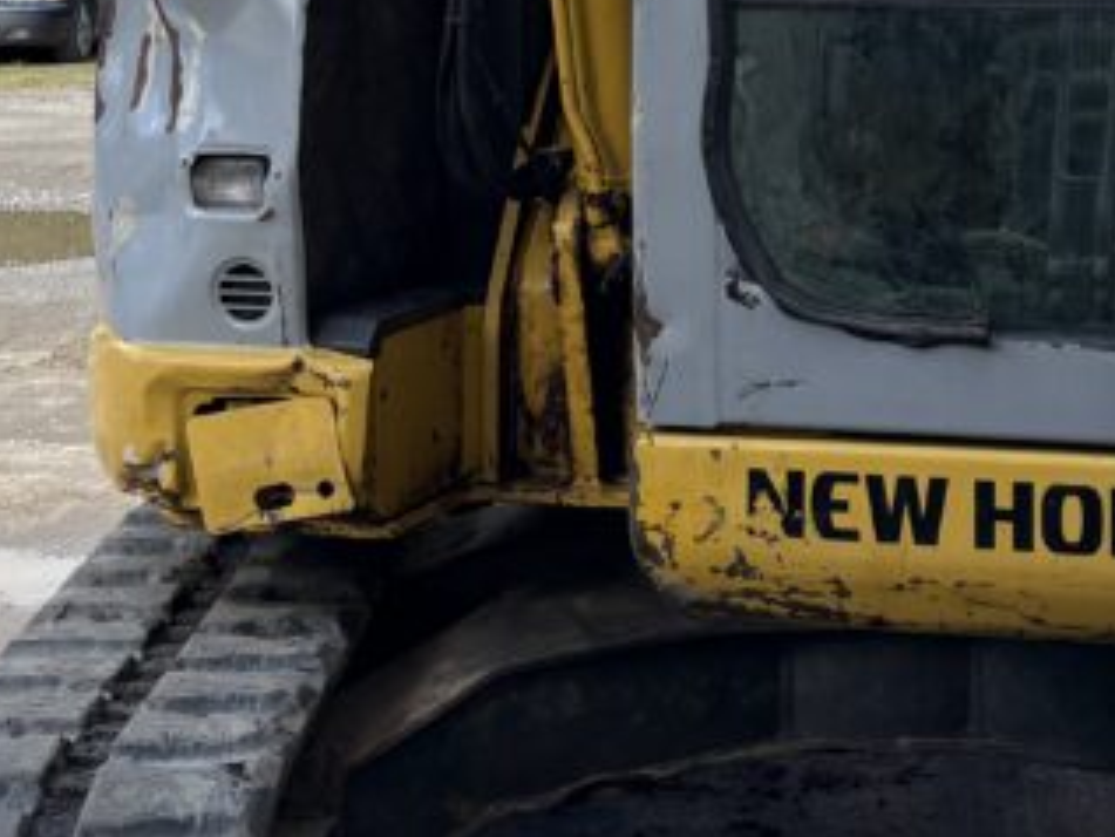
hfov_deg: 22.9
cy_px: -56
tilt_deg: -2.3
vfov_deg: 17.1
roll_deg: -1.0
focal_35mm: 84
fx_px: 2707
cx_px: 911
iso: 64
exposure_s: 1/1848
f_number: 1.6
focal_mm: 5.96
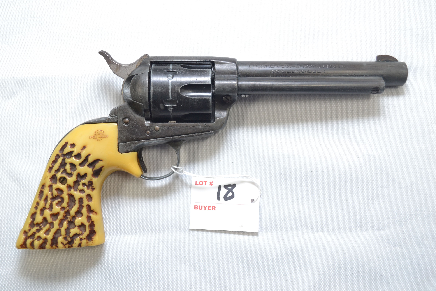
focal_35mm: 36
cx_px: 218
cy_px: 146
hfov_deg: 53.1
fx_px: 436
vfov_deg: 36.9
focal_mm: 24
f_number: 5.6
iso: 400
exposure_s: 1/100
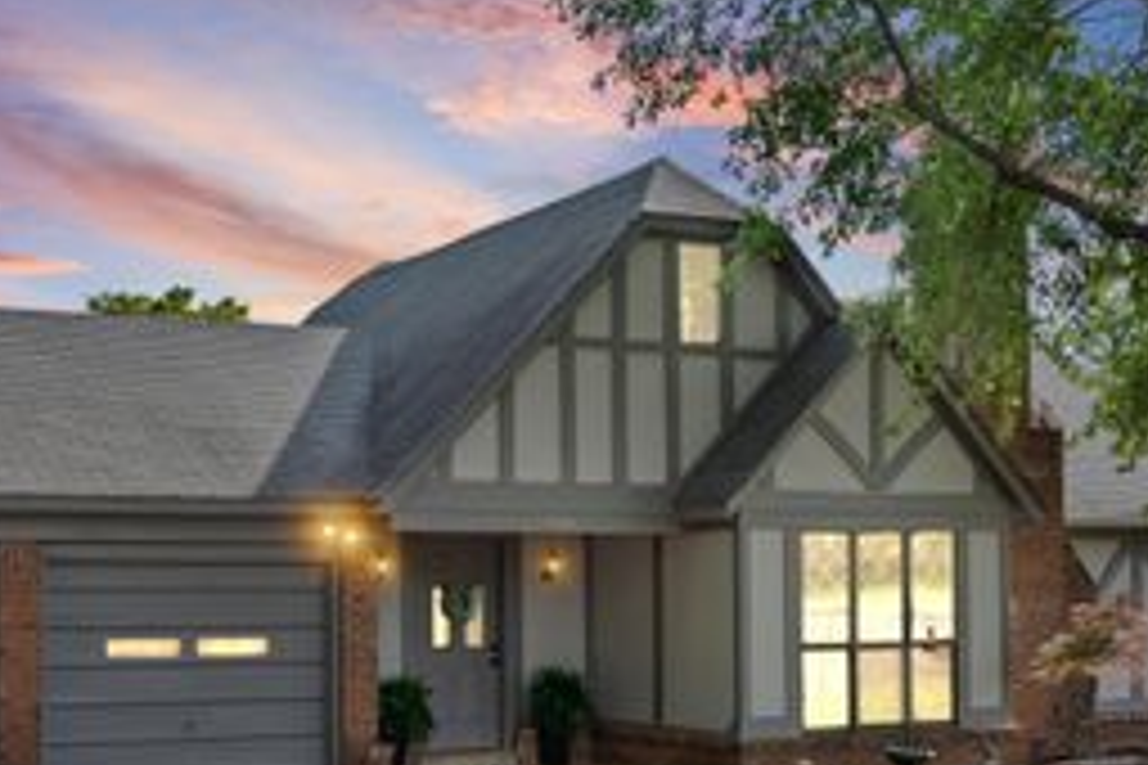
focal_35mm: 55
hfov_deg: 36.1
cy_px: 578
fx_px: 1754
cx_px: 441
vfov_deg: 24.3
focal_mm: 28
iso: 800
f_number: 9
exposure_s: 1/320
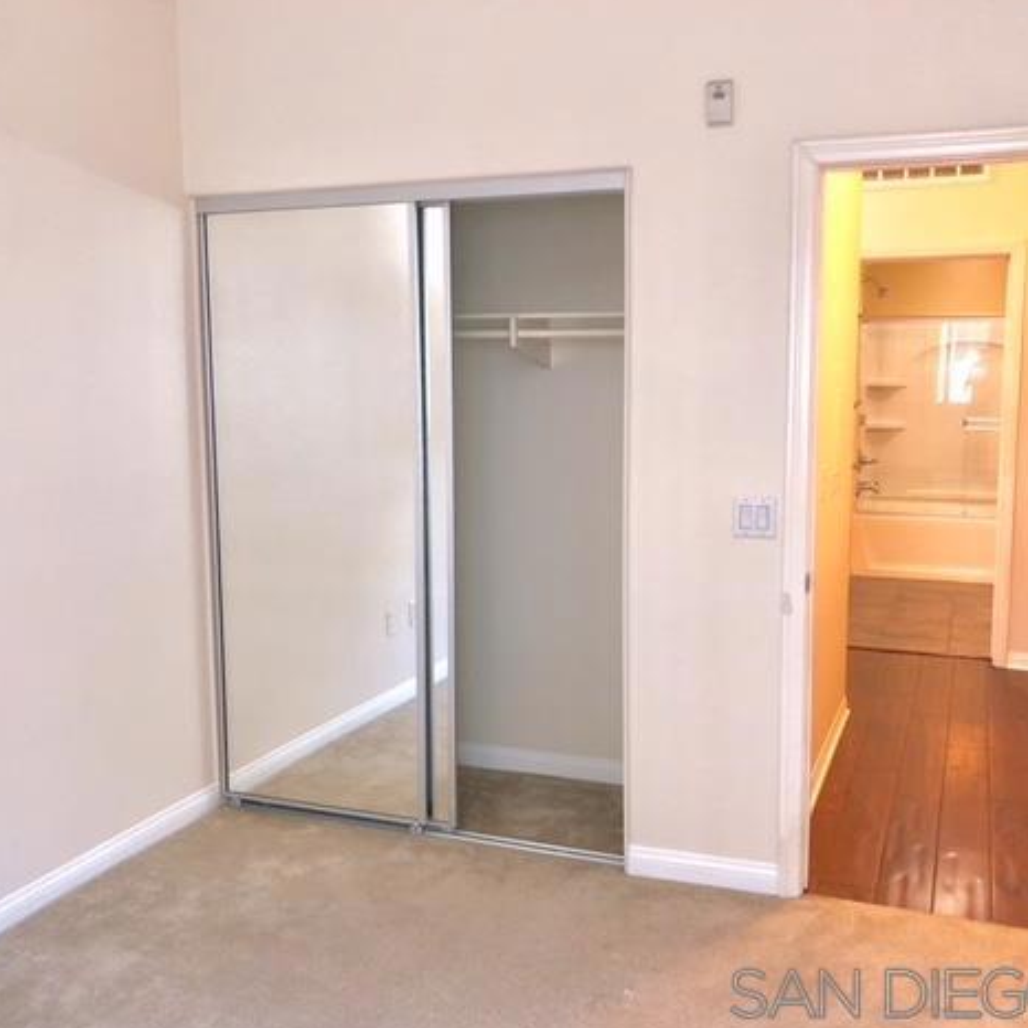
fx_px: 1142
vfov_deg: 48.5
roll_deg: -0.4
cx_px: 554
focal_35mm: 34
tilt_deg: -8.8
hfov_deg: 48.4
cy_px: 512
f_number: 1.8
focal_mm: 3.99
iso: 80
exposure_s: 1/60
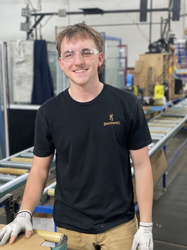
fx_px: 375
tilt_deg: -8.0
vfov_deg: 36.8
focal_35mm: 52
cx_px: 94
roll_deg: +1.0
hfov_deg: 28.0
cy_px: 125
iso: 250
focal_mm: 6
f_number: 2
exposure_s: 1/120
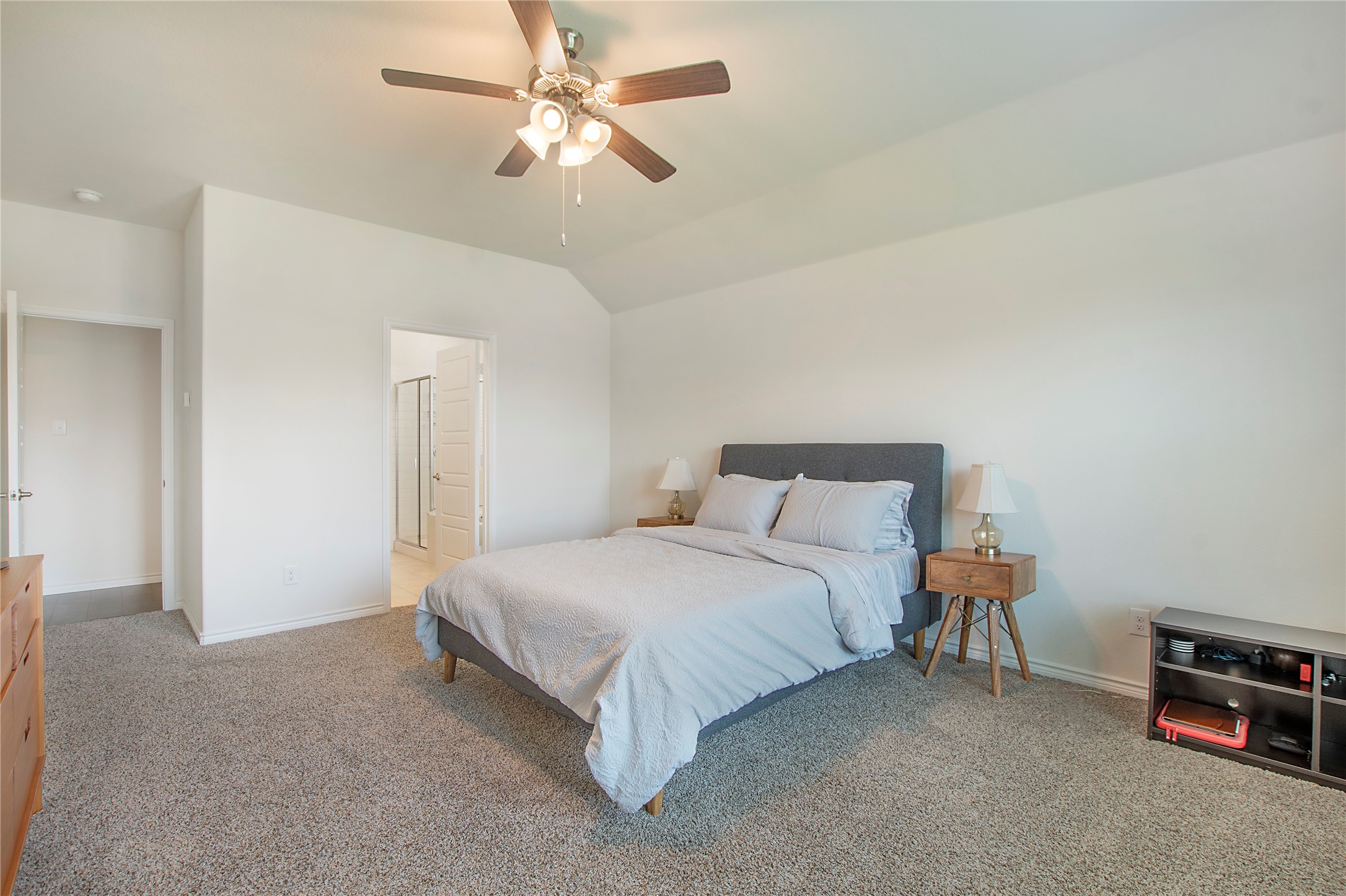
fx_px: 561
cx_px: 673
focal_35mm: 15
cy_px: 448
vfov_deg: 77.3
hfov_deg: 100.4
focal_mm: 10
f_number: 7.1
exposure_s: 1/80
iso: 100
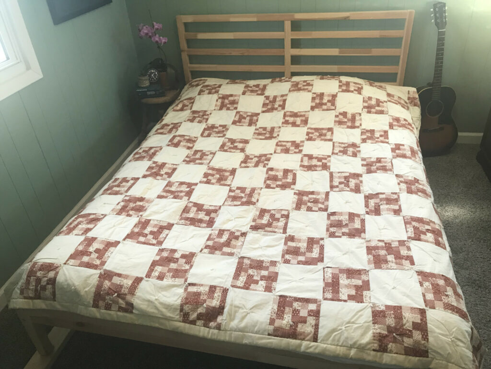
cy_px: 184
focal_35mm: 28
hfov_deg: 63.4
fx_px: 397
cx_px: 246
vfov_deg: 49.7
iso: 32
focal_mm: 3.99
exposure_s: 1/30
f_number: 1.8
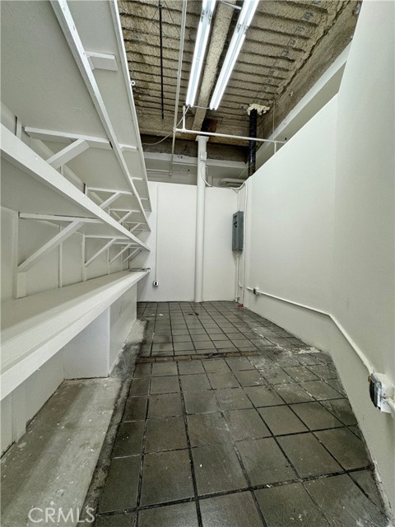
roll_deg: -0.7
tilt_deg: -0.3
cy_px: 264
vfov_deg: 102.1
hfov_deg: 85.7
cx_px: 198
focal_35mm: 14
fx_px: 213
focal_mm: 2.22
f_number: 2.2
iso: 125
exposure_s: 1/120
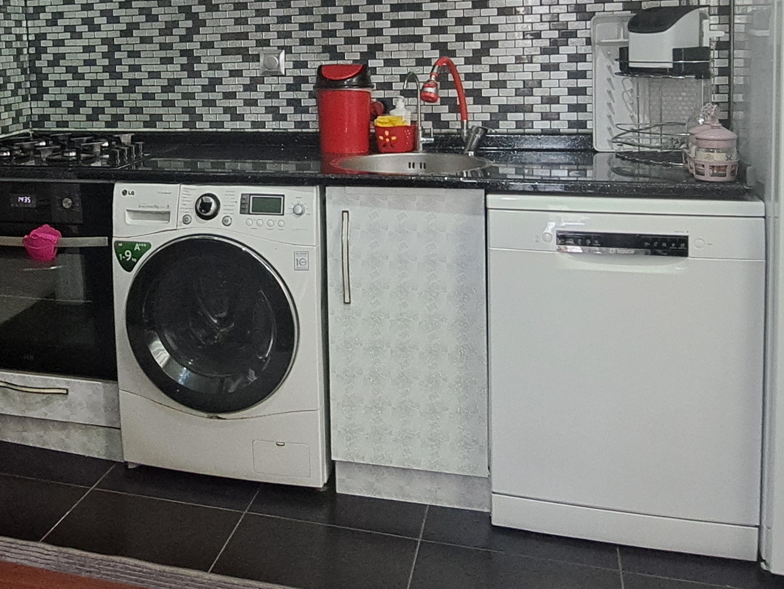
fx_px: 883
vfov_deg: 35.7
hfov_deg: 46.3
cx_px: 204
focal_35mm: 39
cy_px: 127
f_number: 2.2
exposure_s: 1/50
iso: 160
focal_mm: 1.74
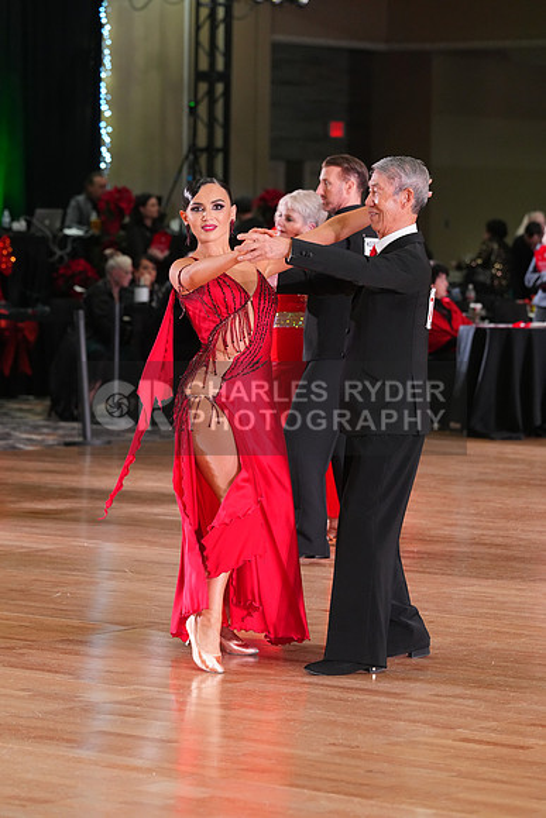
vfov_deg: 14.5
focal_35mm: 141
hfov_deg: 9.7
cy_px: 409
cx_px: 273
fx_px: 3206
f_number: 5
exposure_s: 1/200
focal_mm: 141
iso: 3200
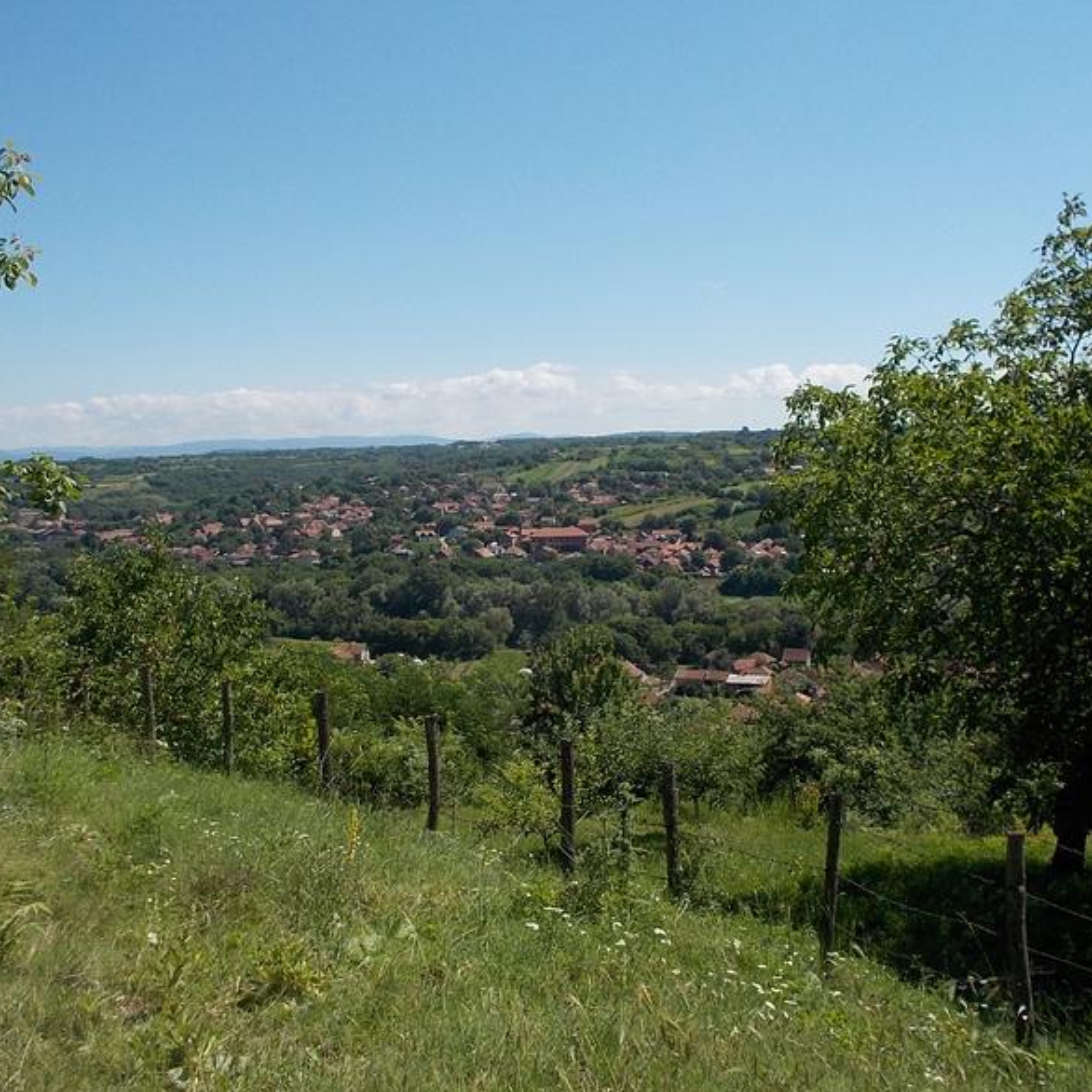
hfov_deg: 47.2
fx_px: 1249
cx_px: 520
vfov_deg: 47.2
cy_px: 557
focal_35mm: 35
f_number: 3.3
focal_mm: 4.1
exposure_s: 1/1000
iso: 80
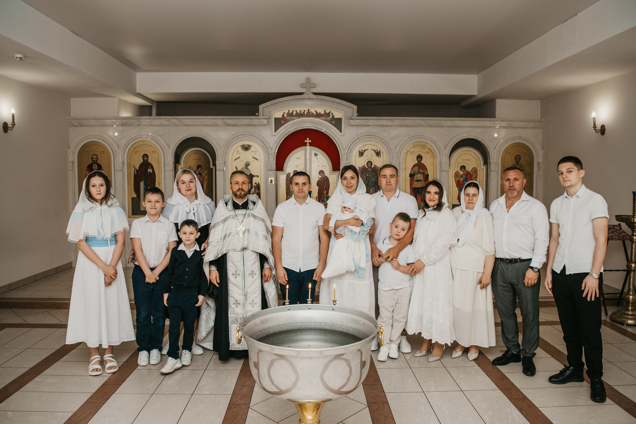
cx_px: 318
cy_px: 212
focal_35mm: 25
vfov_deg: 50.4
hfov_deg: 70.5
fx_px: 450
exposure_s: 1/160
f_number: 4.5
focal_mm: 24
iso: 320
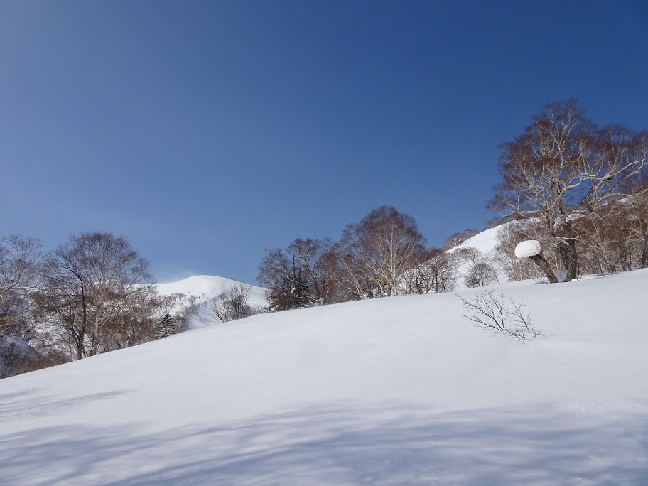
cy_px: 243
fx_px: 449
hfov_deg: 71.6
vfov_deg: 56.8
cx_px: 324
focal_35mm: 24
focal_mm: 4.1
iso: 80
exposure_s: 1/2000
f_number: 4
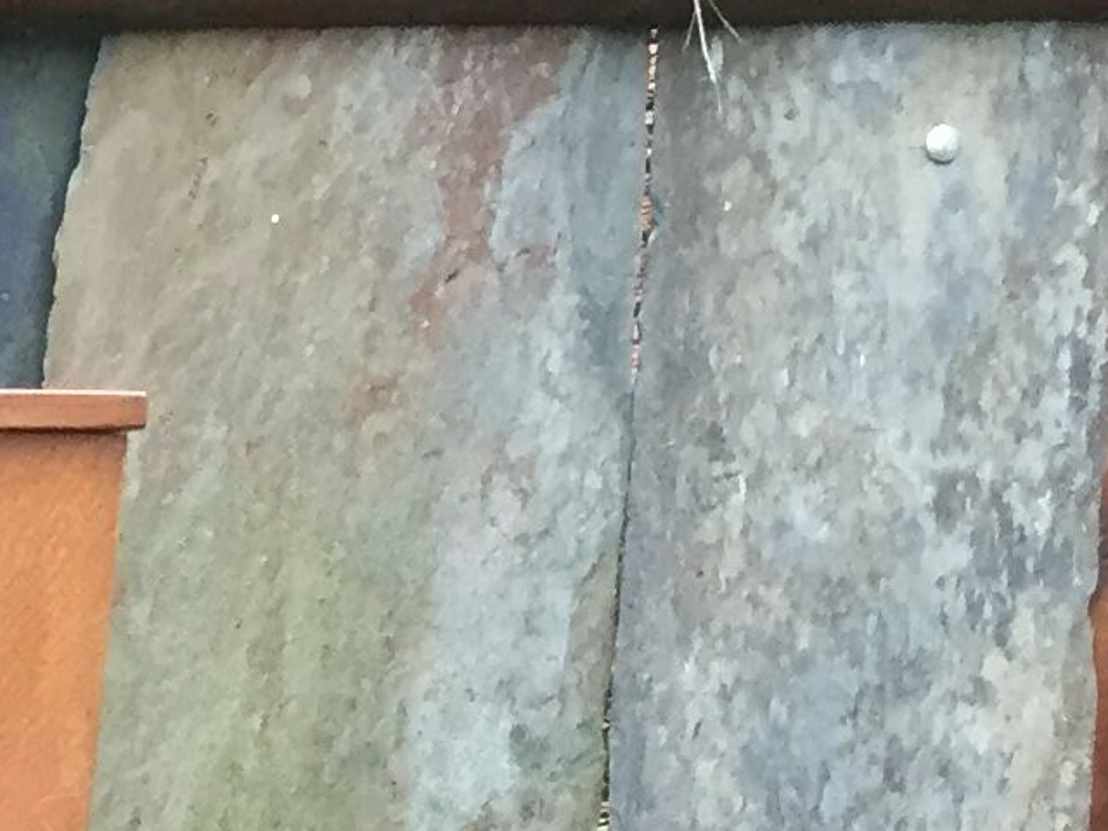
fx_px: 4737
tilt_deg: -12.3
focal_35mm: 148
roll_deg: +0.4
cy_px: 1794
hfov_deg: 11.6
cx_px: -1321
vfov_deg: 9.3
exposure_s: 1/33
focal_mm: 4.15
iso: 50
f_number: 2.2
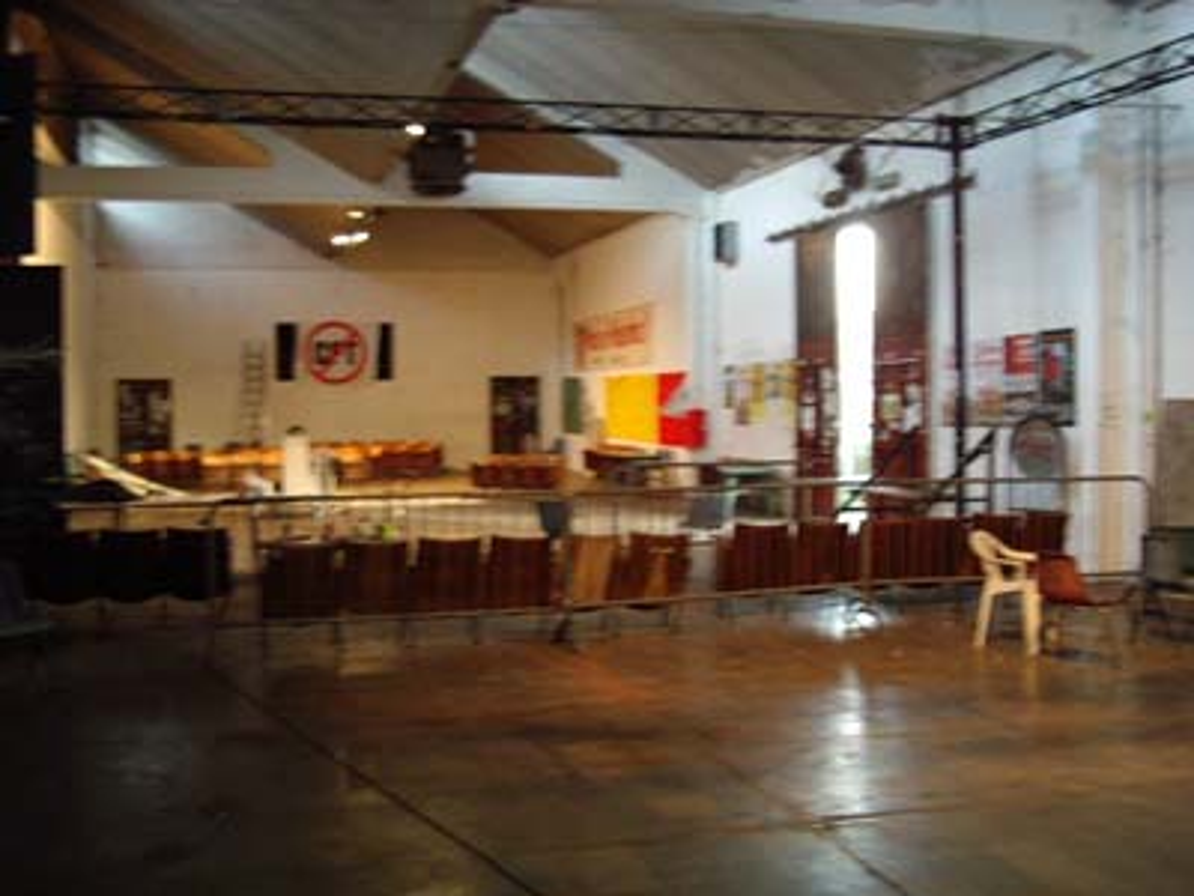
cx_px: 597
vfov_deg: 37.7
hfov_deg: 49.0
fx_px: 1311
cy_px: 448
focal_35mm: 38
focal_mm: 5.8
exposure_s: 1/4
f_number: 2.6
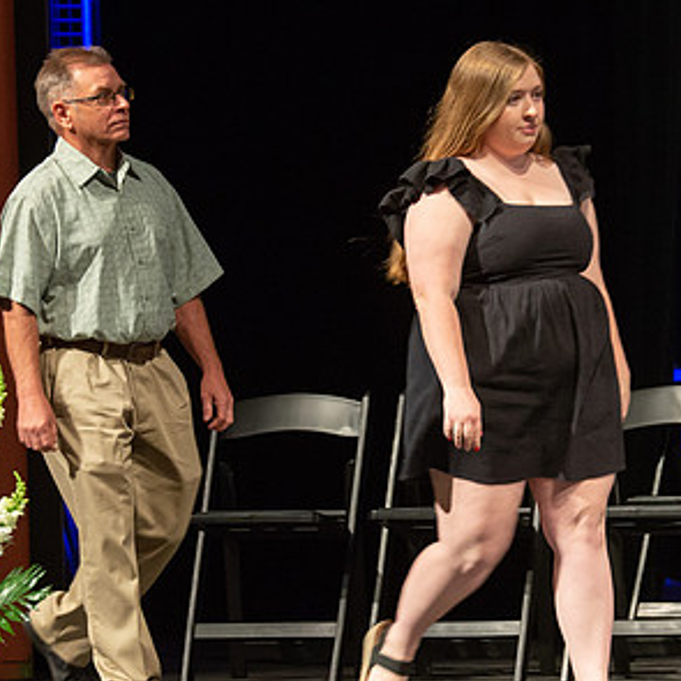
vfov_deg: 5.7
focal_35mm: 310
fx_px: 6900
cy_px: 305
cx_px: 381
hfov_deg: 5.7
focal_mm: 125
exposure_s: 1/100
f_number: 4
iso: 1600
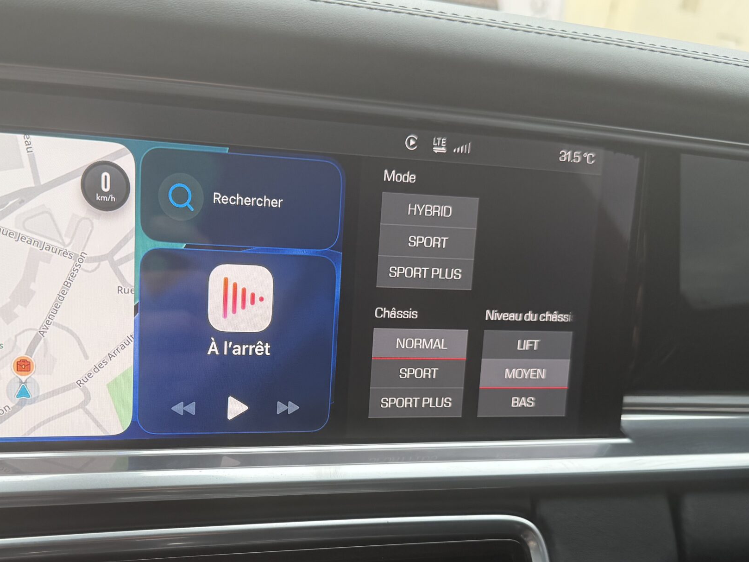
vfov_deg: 37.1
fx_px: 822
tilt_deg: -20.3
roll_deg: -5.8
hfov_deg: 48.3
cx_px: 264
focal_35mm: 38
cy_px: 400
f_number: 1.78
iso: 80
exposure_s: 1/222
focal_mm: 6.76
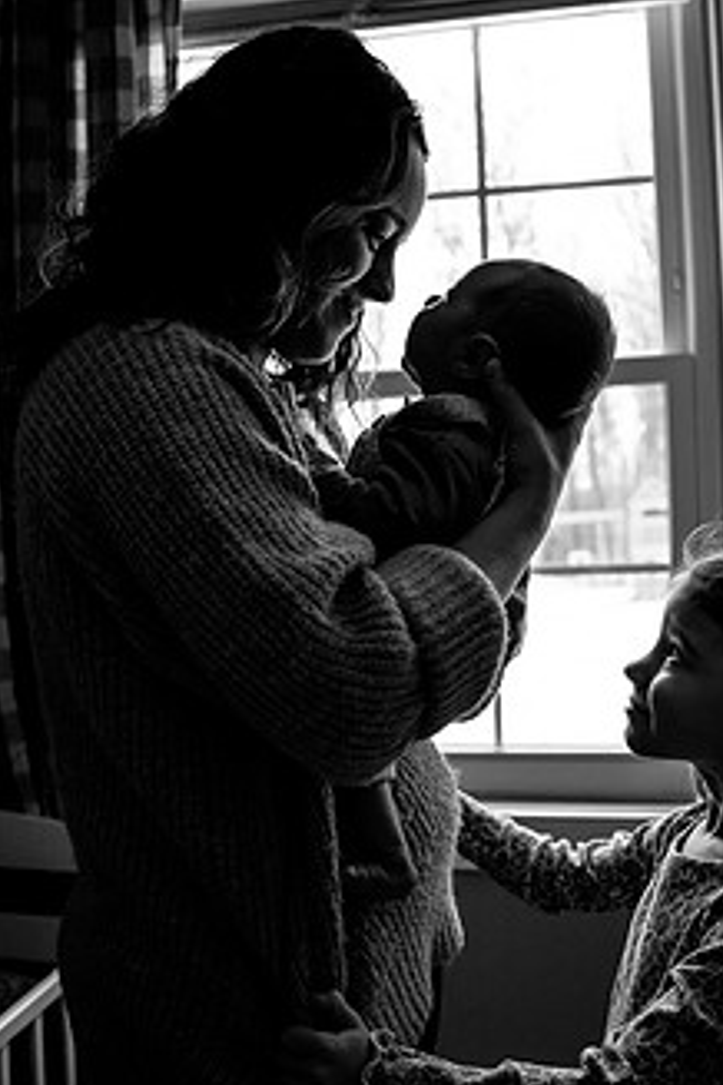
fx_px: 994
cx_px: 381
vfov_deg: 57.2
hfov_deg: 40.0
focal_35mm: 33
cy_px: 528
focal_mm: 24
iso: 400
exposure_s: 1/160
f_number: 2.8
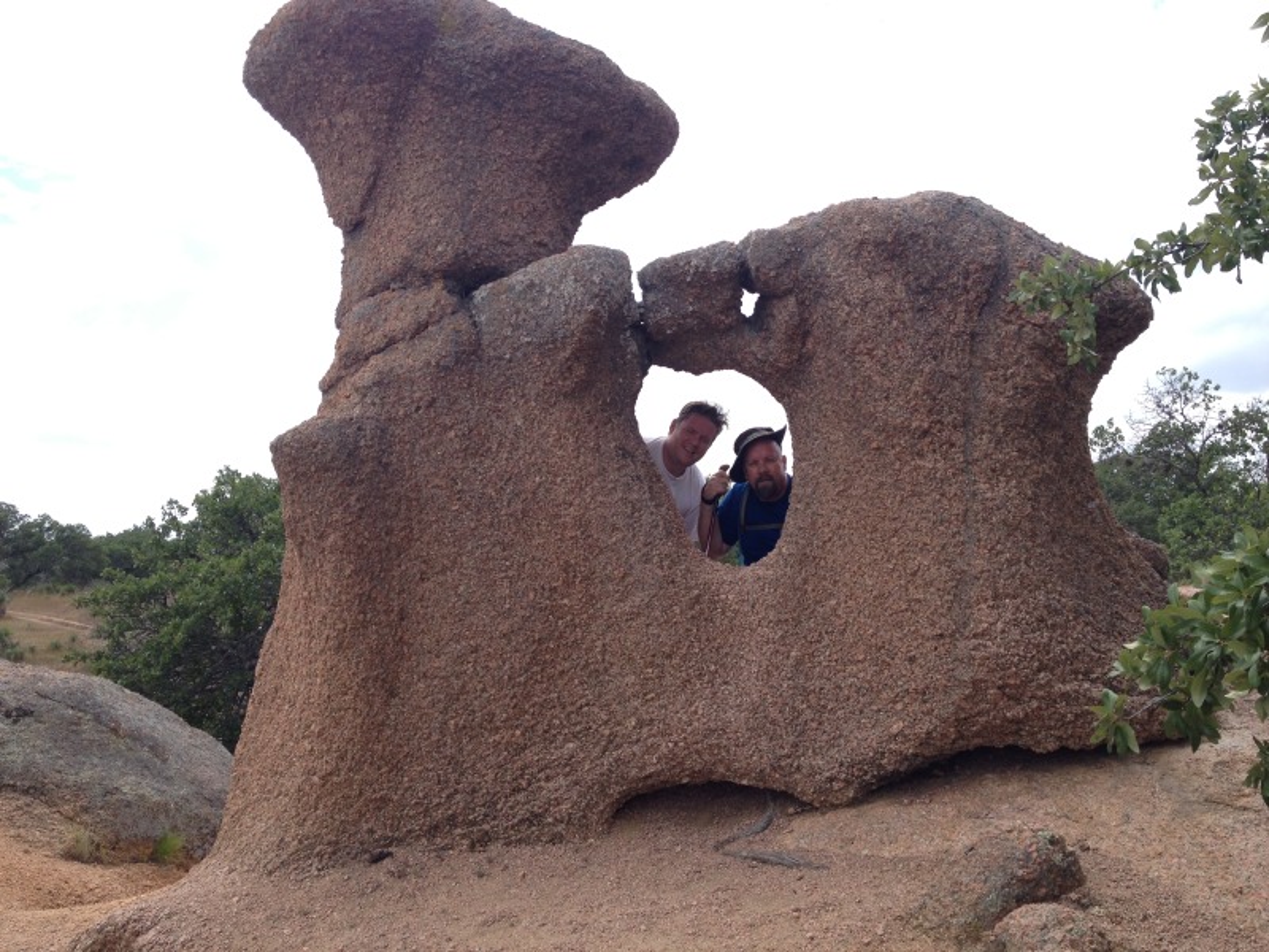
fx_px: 1283
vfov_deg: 40.7
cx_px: 634
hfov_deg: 52.6
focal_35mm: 35
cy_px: 476
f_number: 2.4
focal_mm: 4.28
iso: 50
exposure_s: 1/920
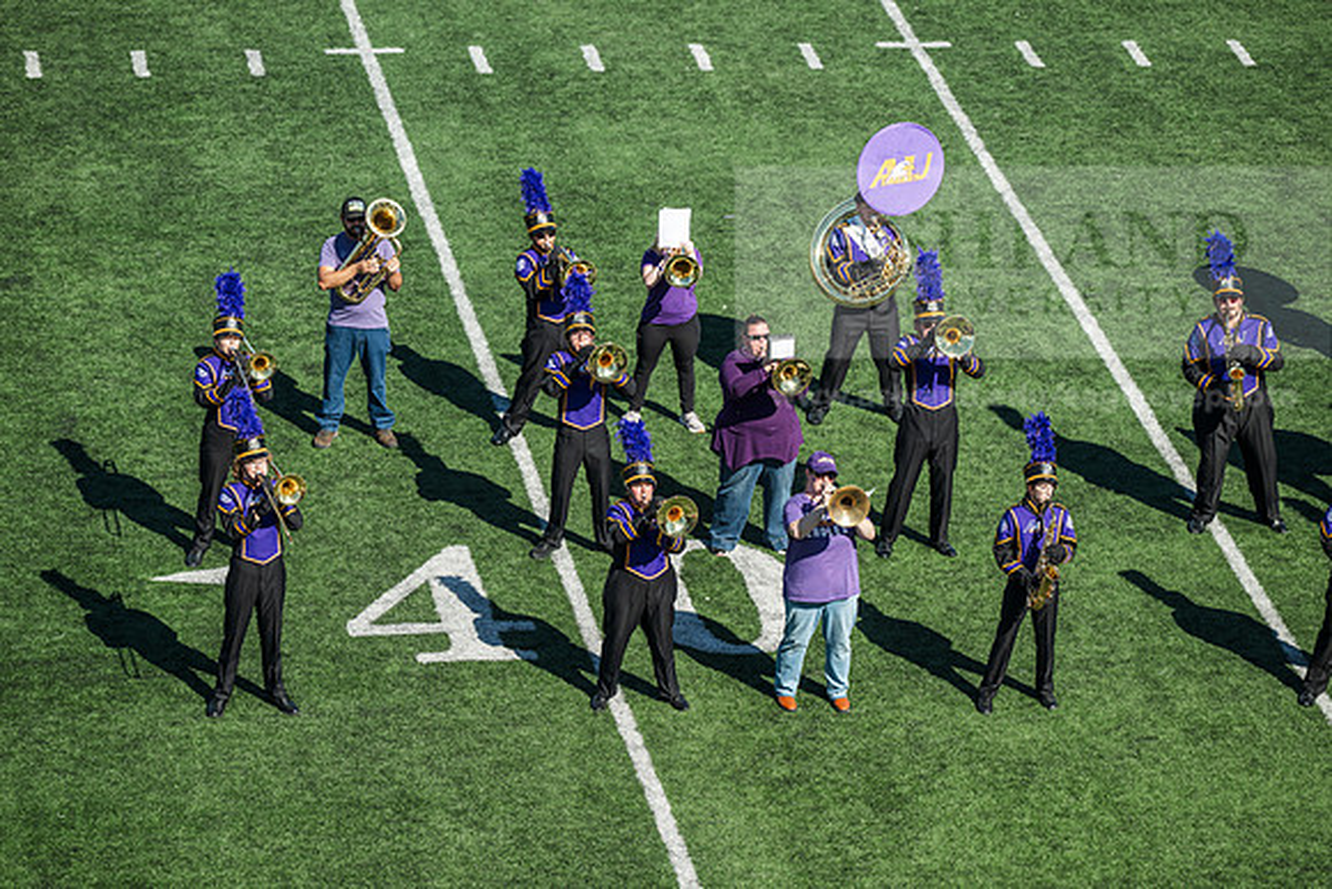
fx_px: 6106
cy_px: 444
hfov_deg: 12.4
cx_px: 666
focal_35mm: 165
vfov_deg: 8.3
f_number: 4
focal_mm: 165
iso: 100
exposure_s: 1/800
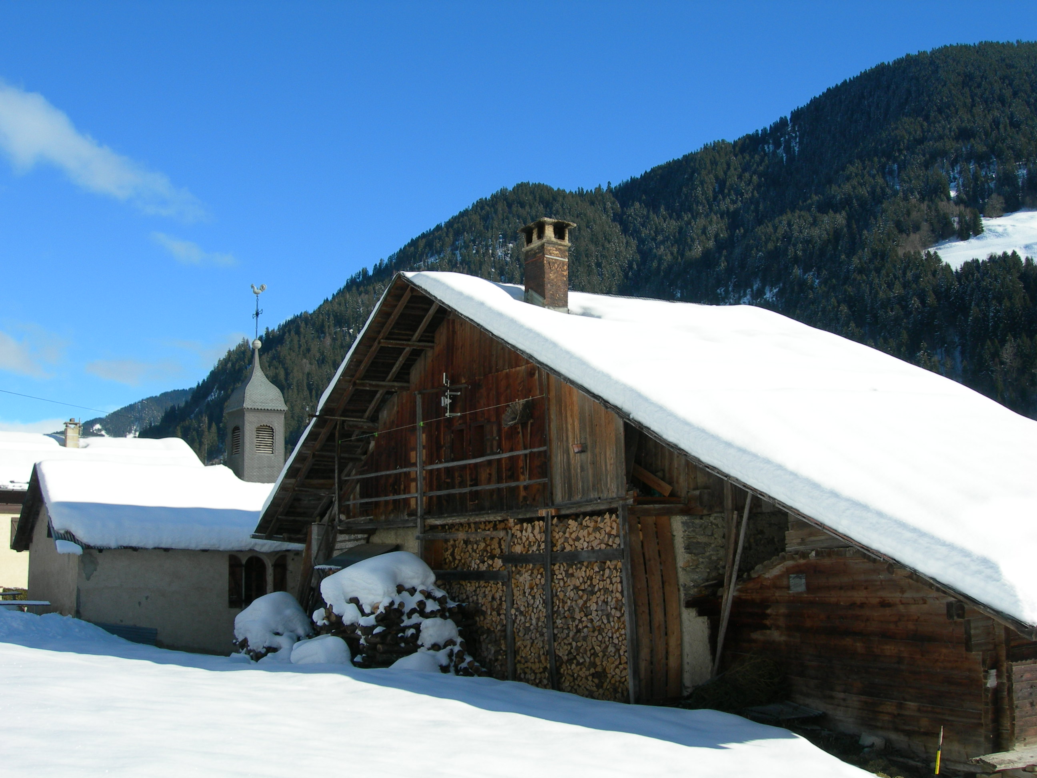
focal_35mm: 38
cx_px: 518
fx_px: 1138
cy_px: 389
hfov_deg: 49.0
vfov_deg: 37.7
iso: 50
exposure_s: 1/503
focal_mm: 7.8
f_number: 4.8
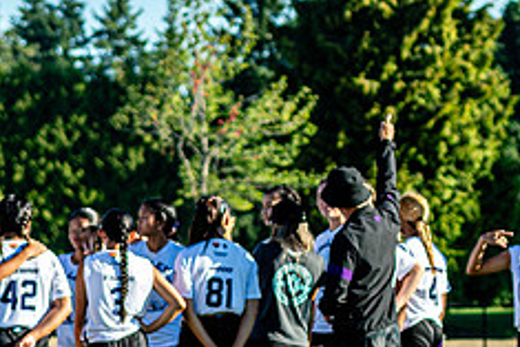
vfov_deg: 4.2
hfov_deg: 6.3
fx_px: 4697
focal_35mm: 325
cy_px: 107
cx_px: 337
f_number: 3.2
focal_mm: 70
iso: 100
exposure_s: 1/1000
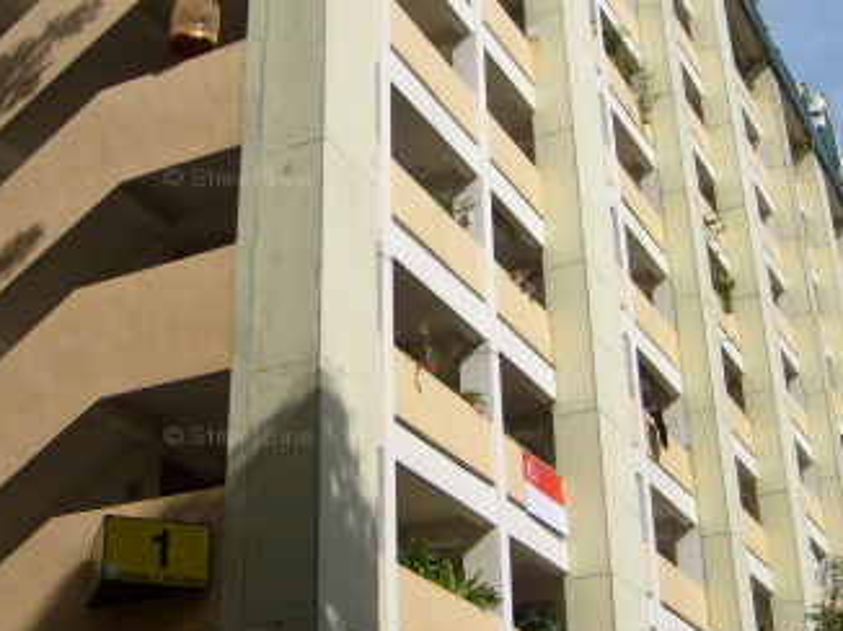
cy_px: 181
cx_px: 357
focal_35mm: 59
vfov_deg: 24.6
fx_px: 1436
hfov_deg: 32.7
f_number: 7.1
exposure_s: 1/500
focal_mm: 5.8
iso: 80
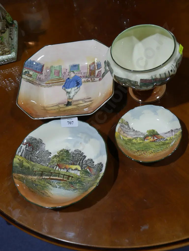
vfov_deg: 42.9
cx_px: 94
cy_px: 126
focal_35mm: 44
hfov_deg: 32.9
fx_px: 320
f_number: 4.7
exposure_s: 1/80
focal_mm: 22
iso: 200
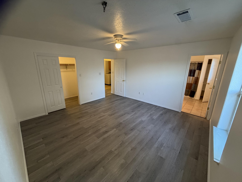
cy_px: 91
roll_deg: -0.3
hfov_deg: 102.1
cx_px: 121
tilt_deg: -14.8
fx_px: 98
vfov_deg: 85.7
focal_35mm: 14
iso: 320
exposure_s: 1/60
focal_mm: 2.22
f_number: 2.2
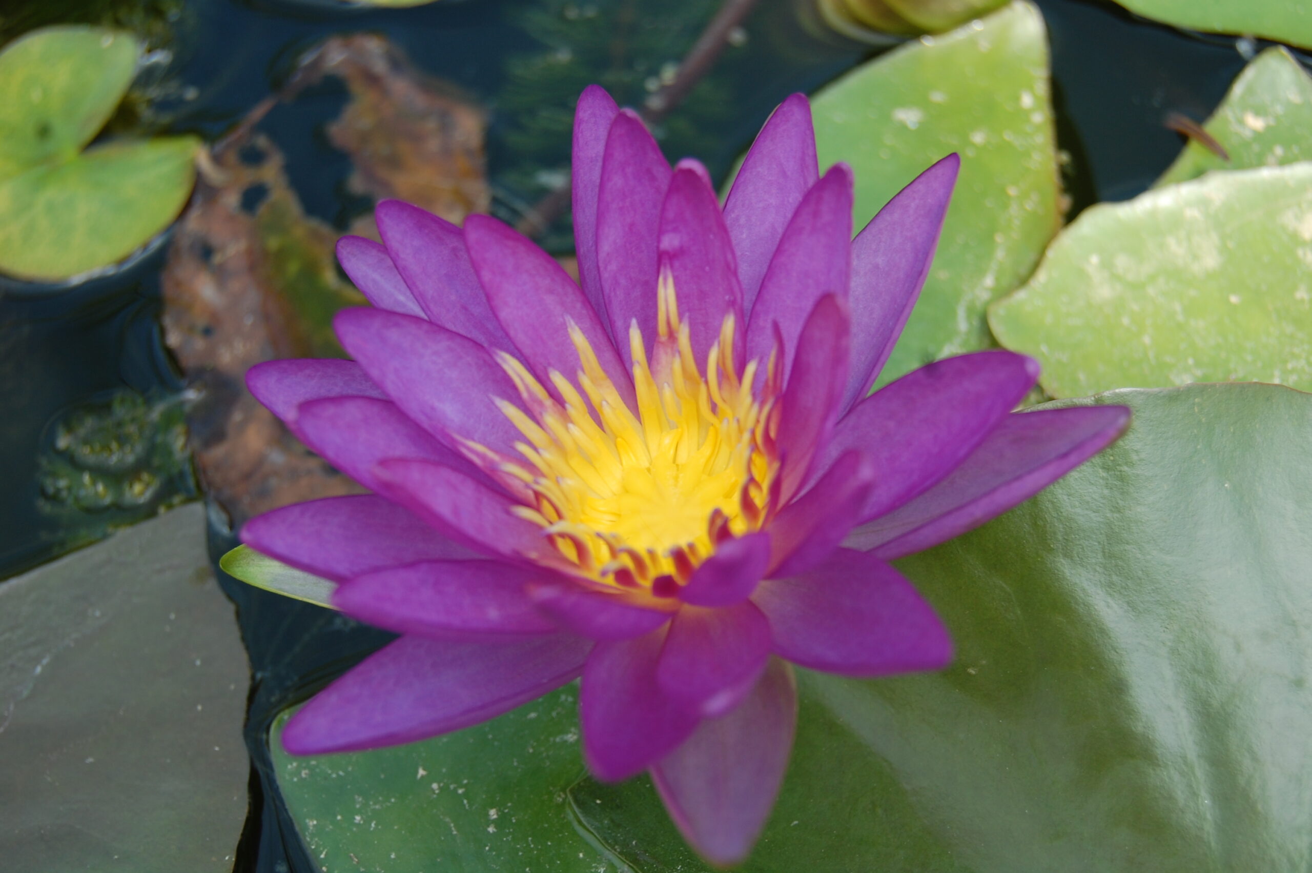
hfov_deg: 29.3
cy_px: 436
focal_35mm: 69
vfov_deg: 19.7
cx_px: 656
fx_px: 2512
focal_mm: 46
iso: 200
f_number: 7.1
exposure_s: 1/200
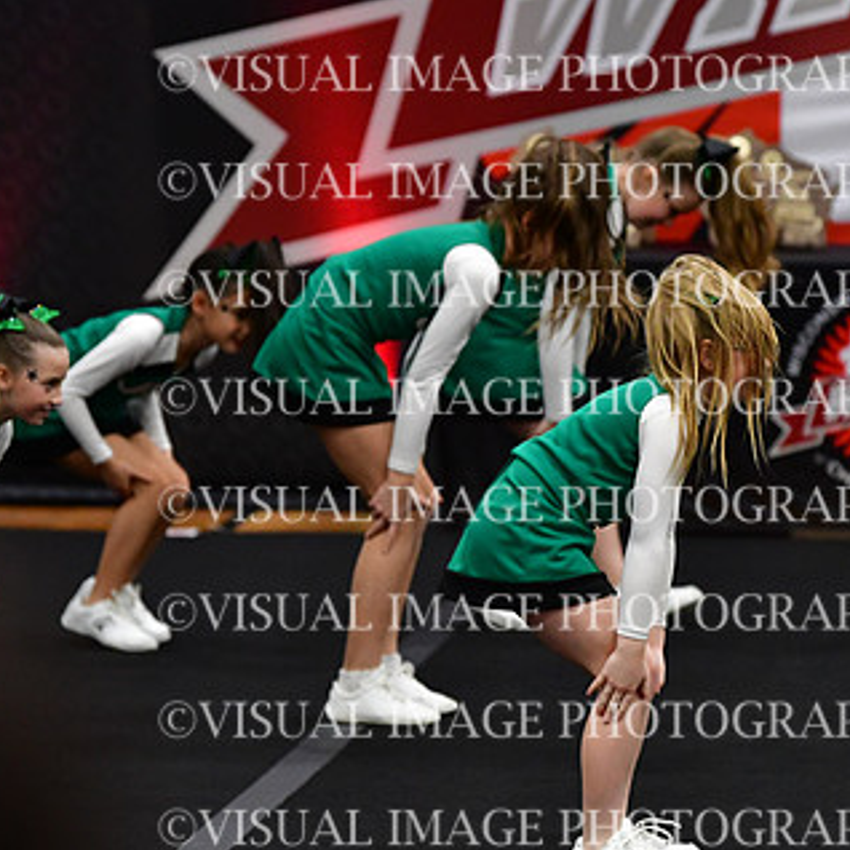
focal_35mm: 349
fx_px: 9696
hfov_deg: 5.0
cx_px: 545
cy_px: 450
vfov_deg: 5.0
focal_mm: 150
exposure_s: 1/800
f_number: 2.8
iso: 4000
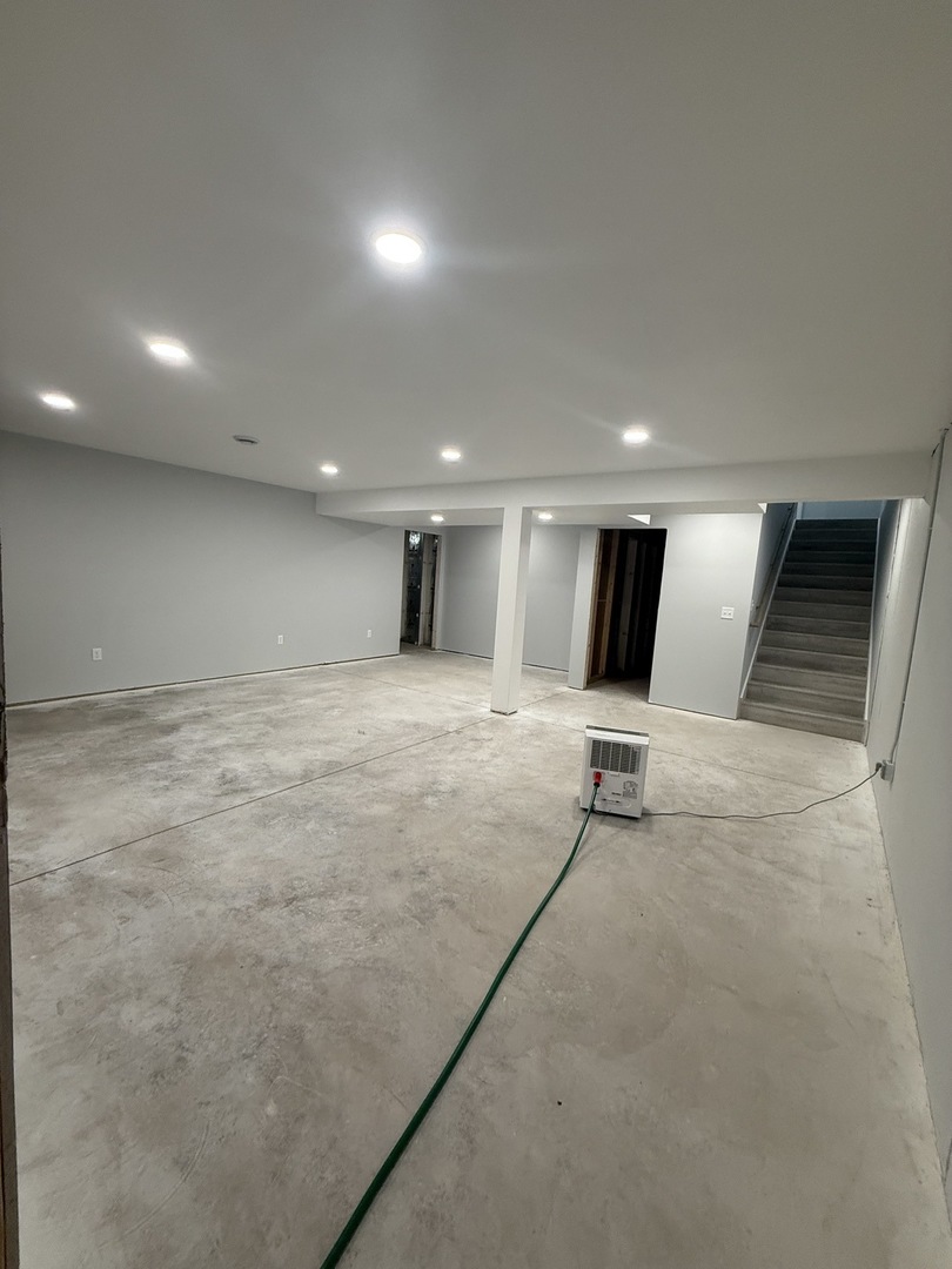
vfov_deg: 102.1
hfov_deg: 85.7
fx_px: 513
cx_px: 476
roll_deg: -3.2
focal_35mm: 14
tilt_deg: -6.5
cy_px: 634
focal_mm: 2.22
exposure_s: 1/120
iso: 250
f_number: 2.2
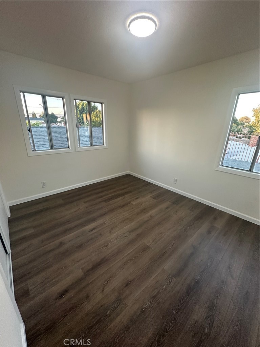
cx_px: 130
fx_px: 140
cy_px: 174
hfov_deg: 85.7
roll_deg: -1.2
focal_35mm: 14
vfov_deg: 102.1
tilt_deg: -18.6
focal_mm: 2.22
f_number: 2.2
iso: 320
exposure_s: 1/120
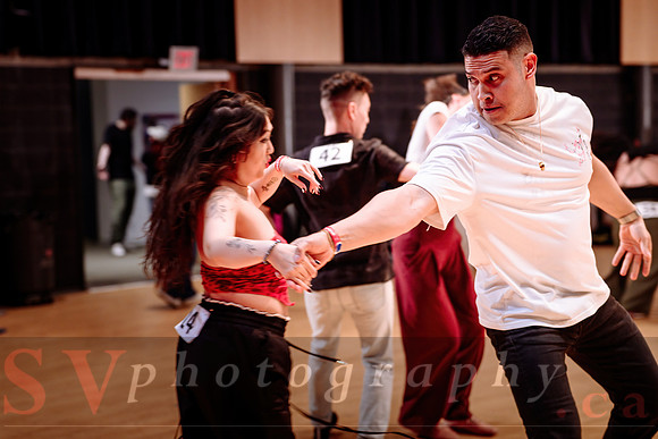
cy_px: 229
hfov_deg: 32.8
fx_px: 1113
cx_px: 262
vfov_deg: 22.3
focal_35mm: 61
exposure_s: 1/200
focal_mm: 50
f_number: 2
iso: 1600
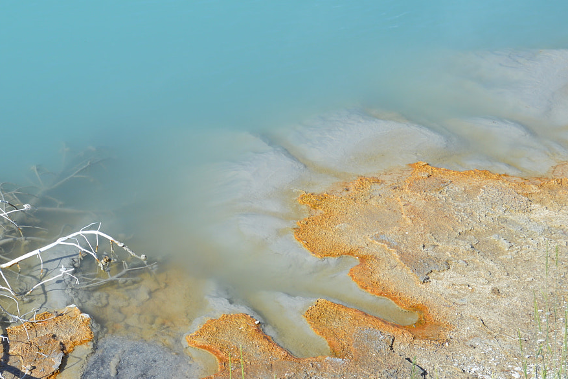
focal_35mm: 93
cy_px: 258
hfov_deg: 21.8
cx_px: 152
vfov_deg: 14.7
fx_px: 1467
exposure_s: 1/250
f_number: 8
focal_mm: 34
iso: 100
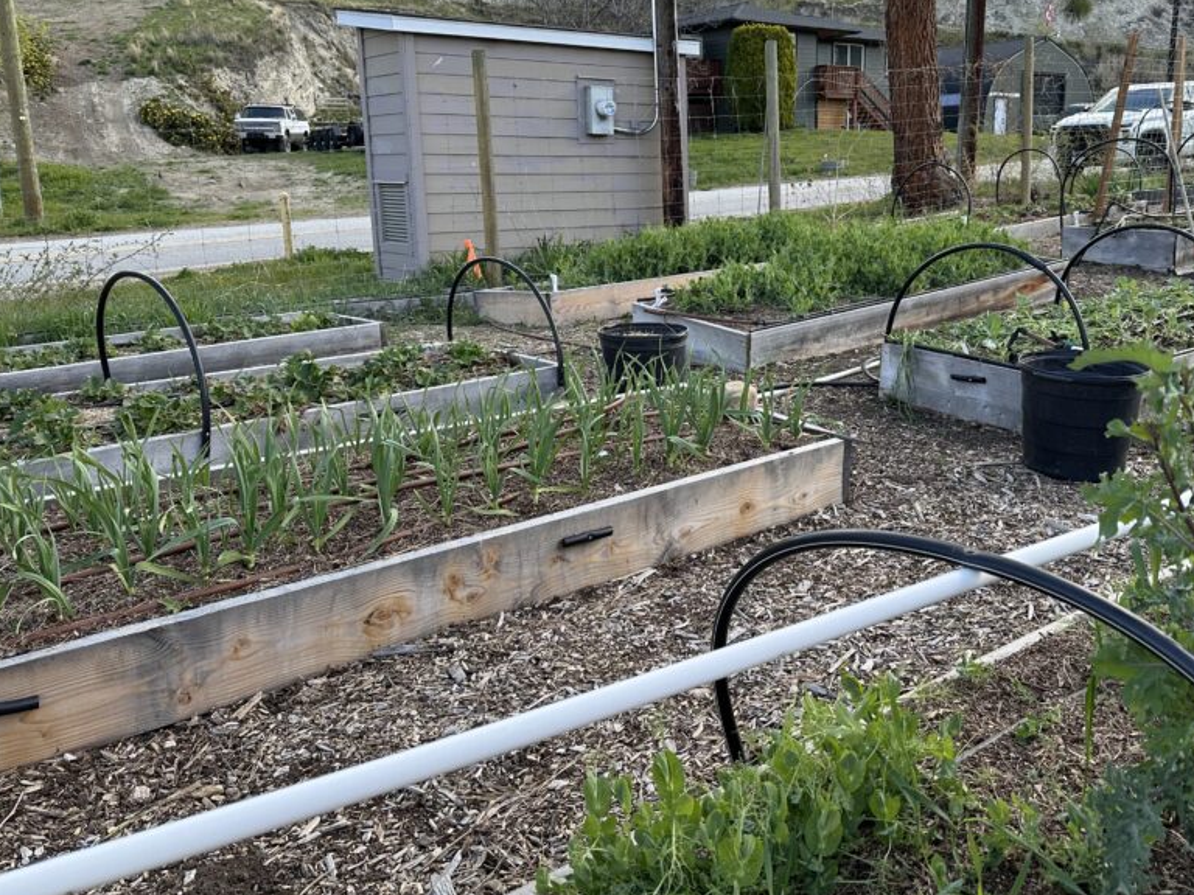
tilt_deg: -11.3
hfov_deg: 56.2
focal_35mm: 32
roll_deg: +0.9
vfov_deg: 44.1
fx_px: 1104
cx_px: 738
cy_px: 388
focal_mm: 6.86
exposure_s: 1/745
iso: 80
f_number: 1.78
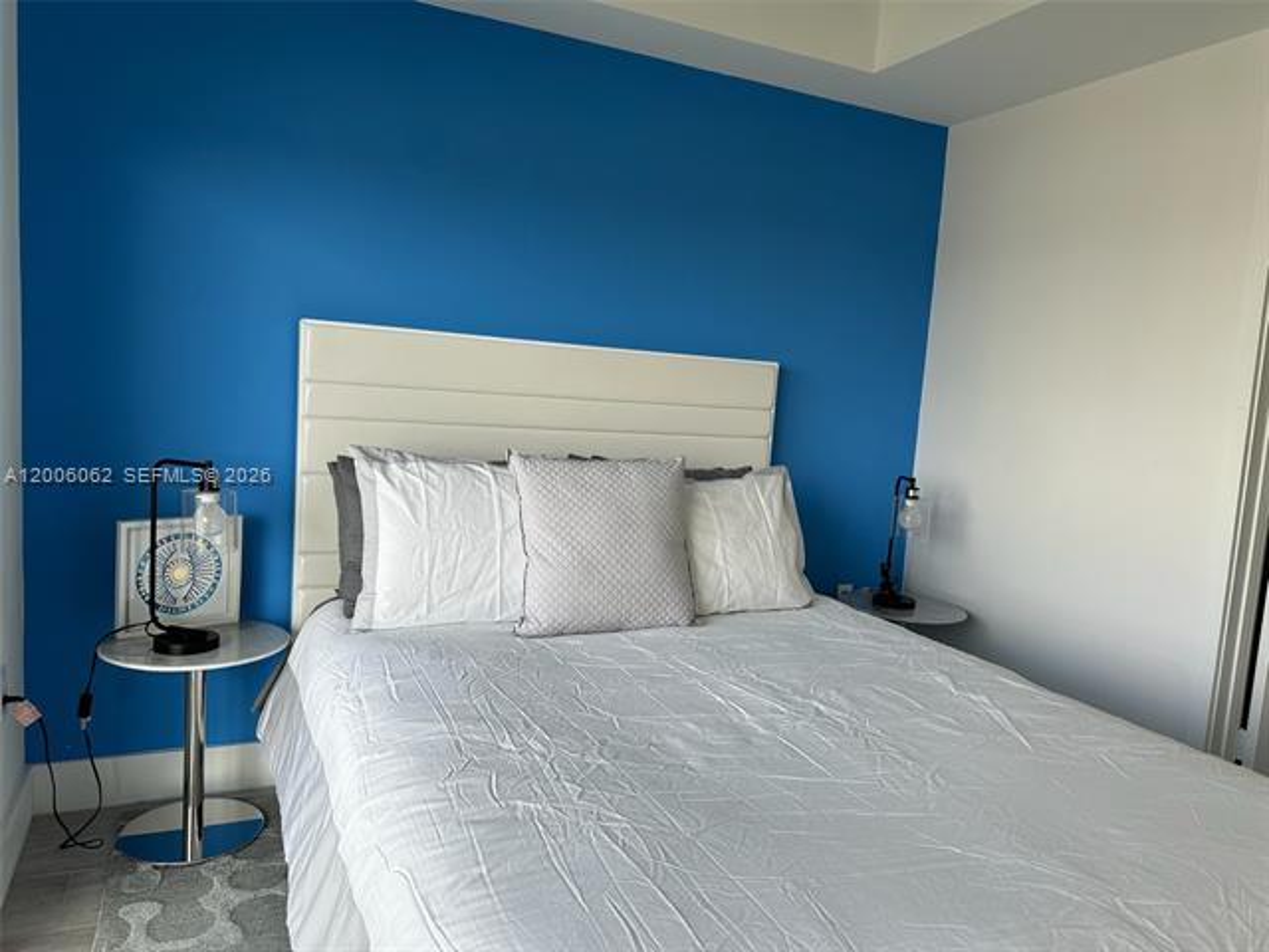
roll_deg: -3.7
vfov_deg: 56.8
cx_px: 634
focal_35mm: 24
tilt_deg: -6.7
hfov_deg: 71.6
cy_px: 476
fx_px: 880
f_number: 1.78
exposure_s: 1/133
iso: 64
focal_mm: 6.86
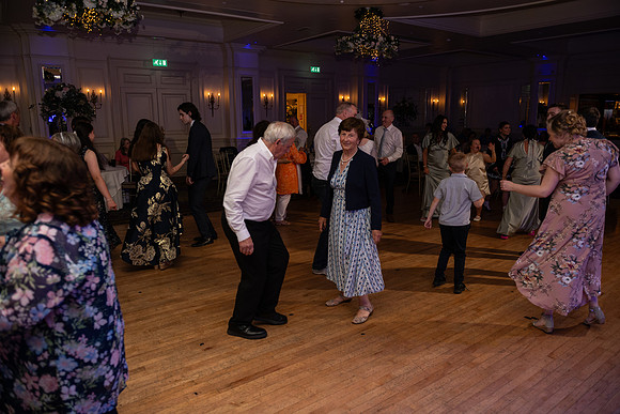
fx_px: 413
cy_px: 207
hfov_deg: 73.7
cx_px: 310
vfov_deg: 53.2
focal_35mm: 24
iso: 500
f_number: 3.5
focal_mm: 24
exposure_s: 1/160
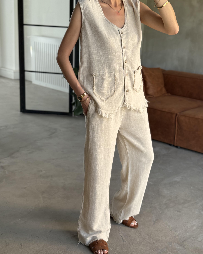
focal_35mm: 51
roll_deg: -1.2
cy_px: 128
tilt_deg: -34.4
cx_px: 100
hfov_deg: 29.7
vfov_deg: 36.7
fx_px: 383
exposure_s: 1/88
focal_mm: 6.76
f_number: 1.78
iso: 100
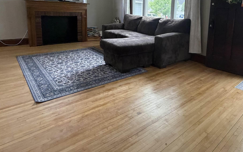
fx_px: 166
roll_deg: -2.6
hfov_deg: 70.6
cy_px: 37
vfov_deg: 47.3
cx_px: 161
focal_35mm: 25
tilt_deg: -9.0
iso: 320
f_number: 2.2
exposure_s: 1/110
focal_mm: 2.22
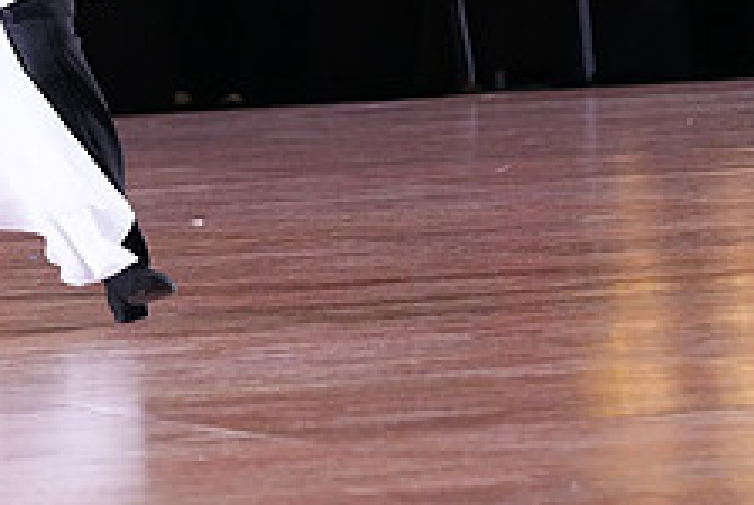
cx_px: -118
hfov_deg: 5.0
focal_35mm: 411
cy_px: -136
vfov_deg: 3.3
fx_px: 8619
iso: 8000
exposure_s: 1/400
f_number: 5
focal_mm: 159
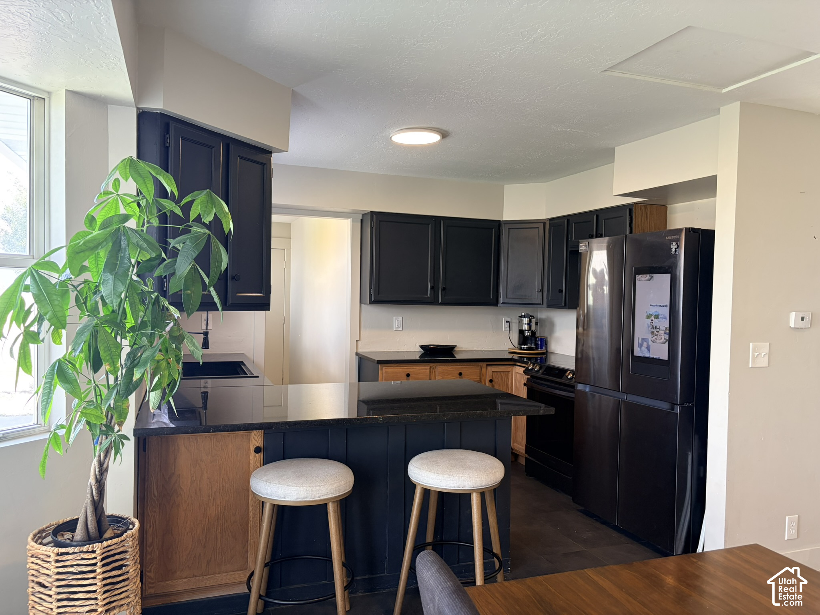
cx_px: 410
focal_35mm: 26
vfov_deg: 53.1
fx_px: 616
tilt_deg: -1.3
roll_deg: -0.8
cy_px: 308
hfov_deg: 67.3
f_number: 1.6
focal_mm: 5.96
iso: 125
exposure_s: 1/121
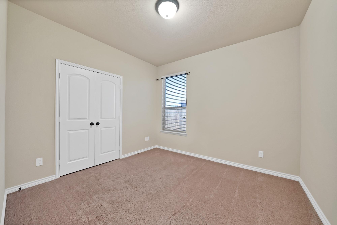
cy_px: 112
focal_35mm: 12
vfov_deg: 90.0
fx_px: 112
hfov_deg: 112.6
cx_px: 168
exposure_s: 1
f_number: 9
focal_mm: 12
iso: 640
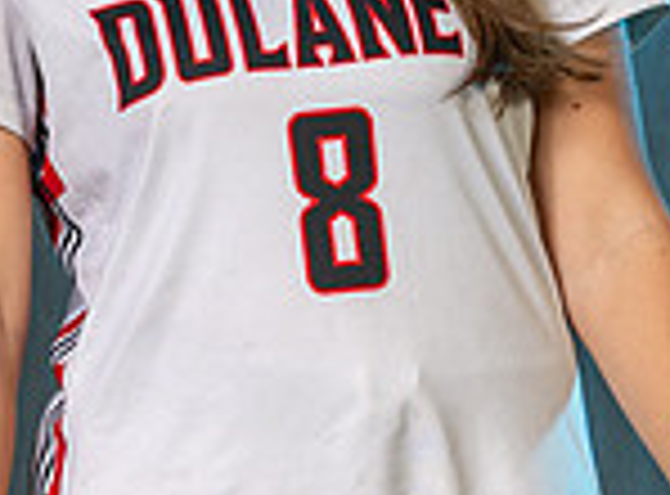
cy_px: 90
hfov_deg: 3.7
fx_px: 10316
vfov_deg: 2.7
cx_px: 578
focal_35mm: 536
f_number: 5.6
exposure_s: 1/200
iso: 80
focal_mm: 93
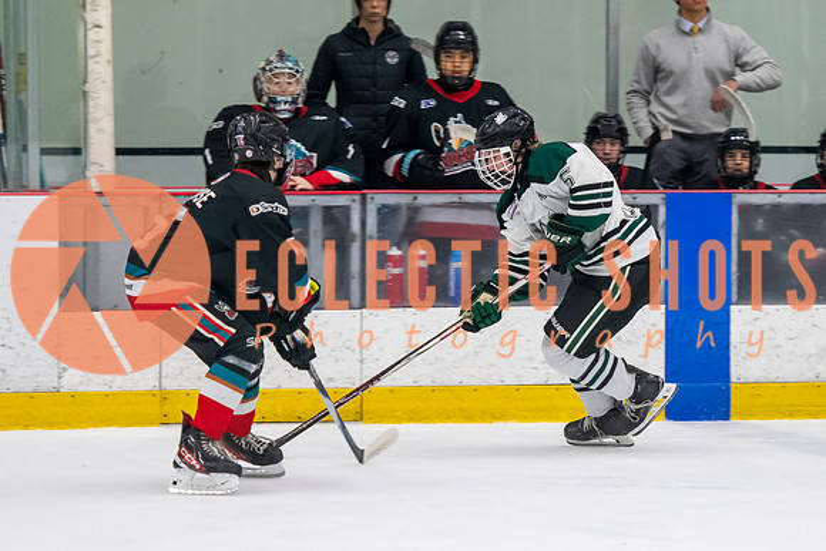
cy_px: 262
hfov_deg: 7.7
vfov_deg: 5.1
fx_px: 6136
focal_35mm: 267
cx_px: 573
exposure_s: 1/640
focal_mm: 135
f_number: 3.2
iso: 2000
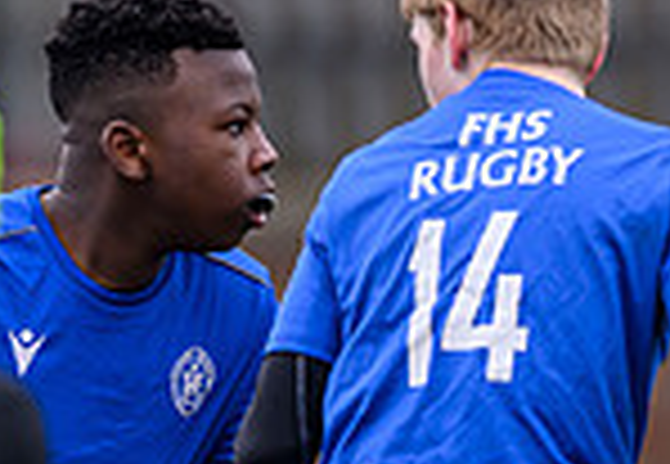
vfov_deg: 0.8
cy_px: 732
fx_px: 33694
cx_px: -840
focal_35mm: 1790
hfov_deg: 1.1
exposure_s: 1/1250
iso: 500
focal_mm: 400
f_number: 3.5
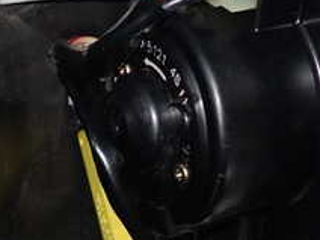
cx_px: 158
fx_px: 786
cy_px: 151
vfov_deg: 17.3
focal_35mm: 85
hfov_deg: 23.0
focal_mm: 5.4
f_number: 6.3
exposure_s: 1/30
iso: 200
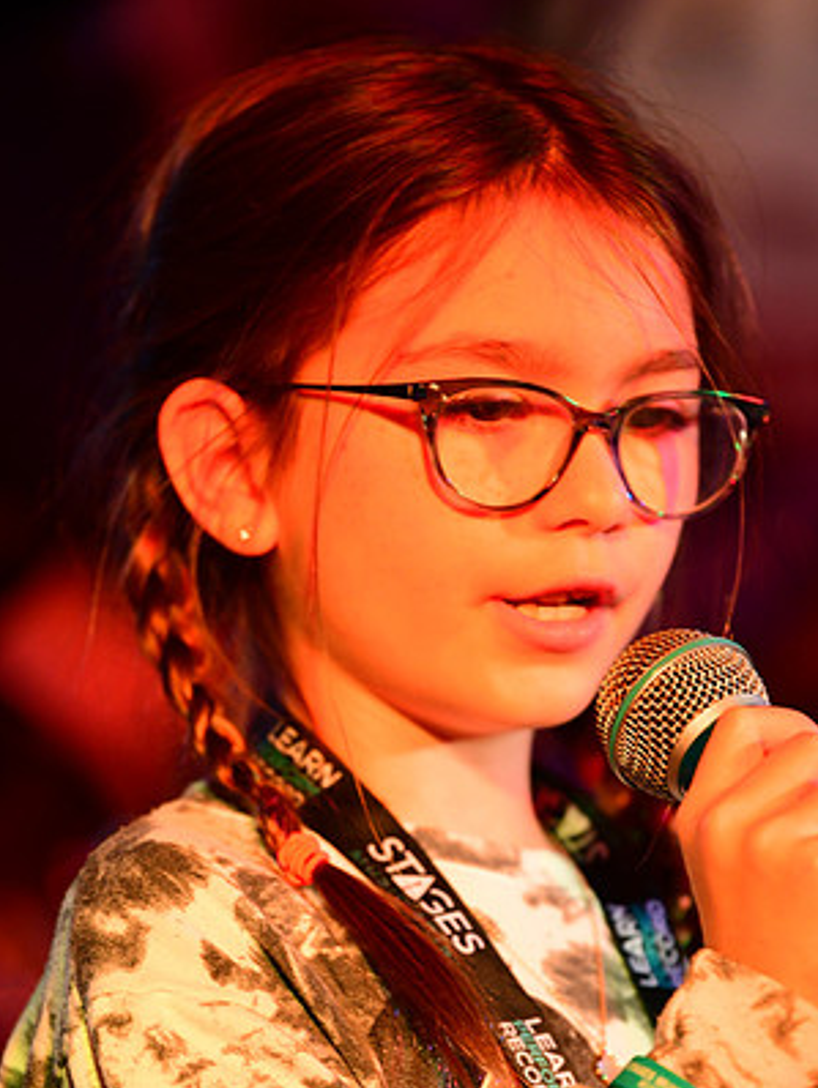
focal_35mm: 280
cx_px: 505
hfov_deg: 5.3
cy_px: 727
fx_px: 8813
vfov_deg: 7.1
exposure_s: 1/320
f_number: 2.8
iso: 1100
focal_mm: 200
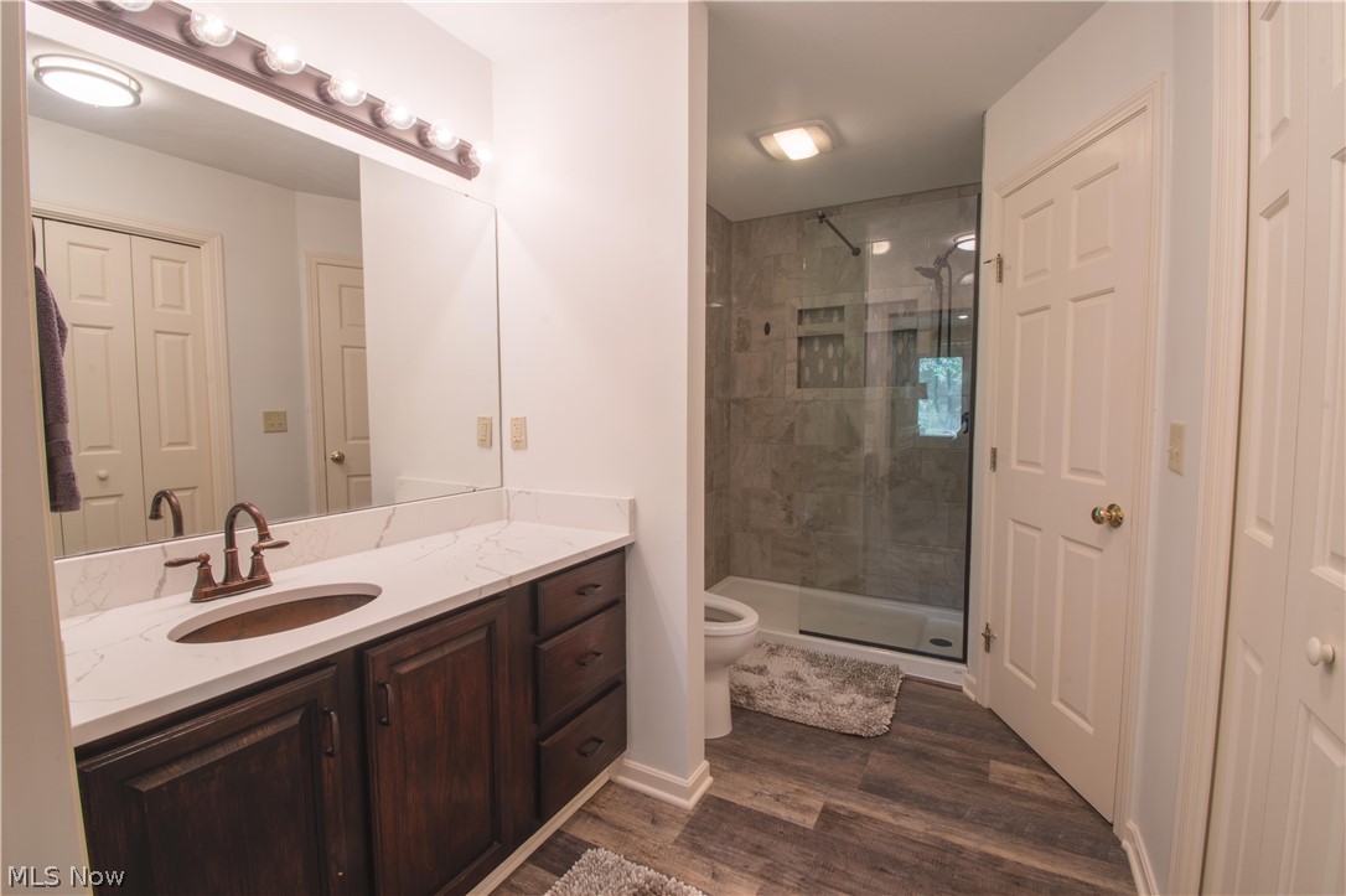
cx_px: 673
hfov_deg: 100.4
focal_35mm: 15
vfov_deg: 77.3
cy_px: 448
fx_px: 561
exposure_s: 1.6
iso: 250
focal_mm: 10
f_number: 16
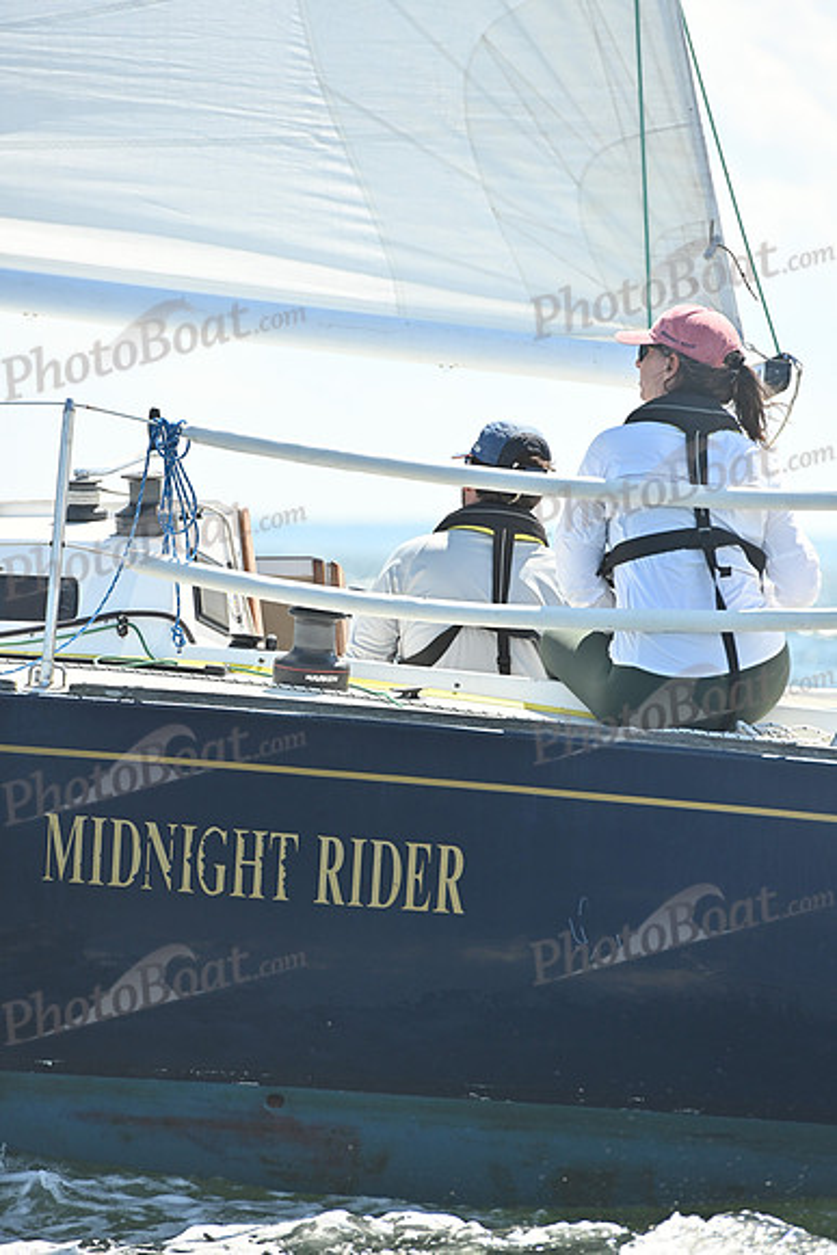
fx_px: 6970
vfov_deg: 10.3
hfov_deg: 6.9
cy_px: 628
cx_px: 418
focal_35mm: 200
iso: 250
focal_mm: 200
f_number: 5
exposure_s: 1/1250
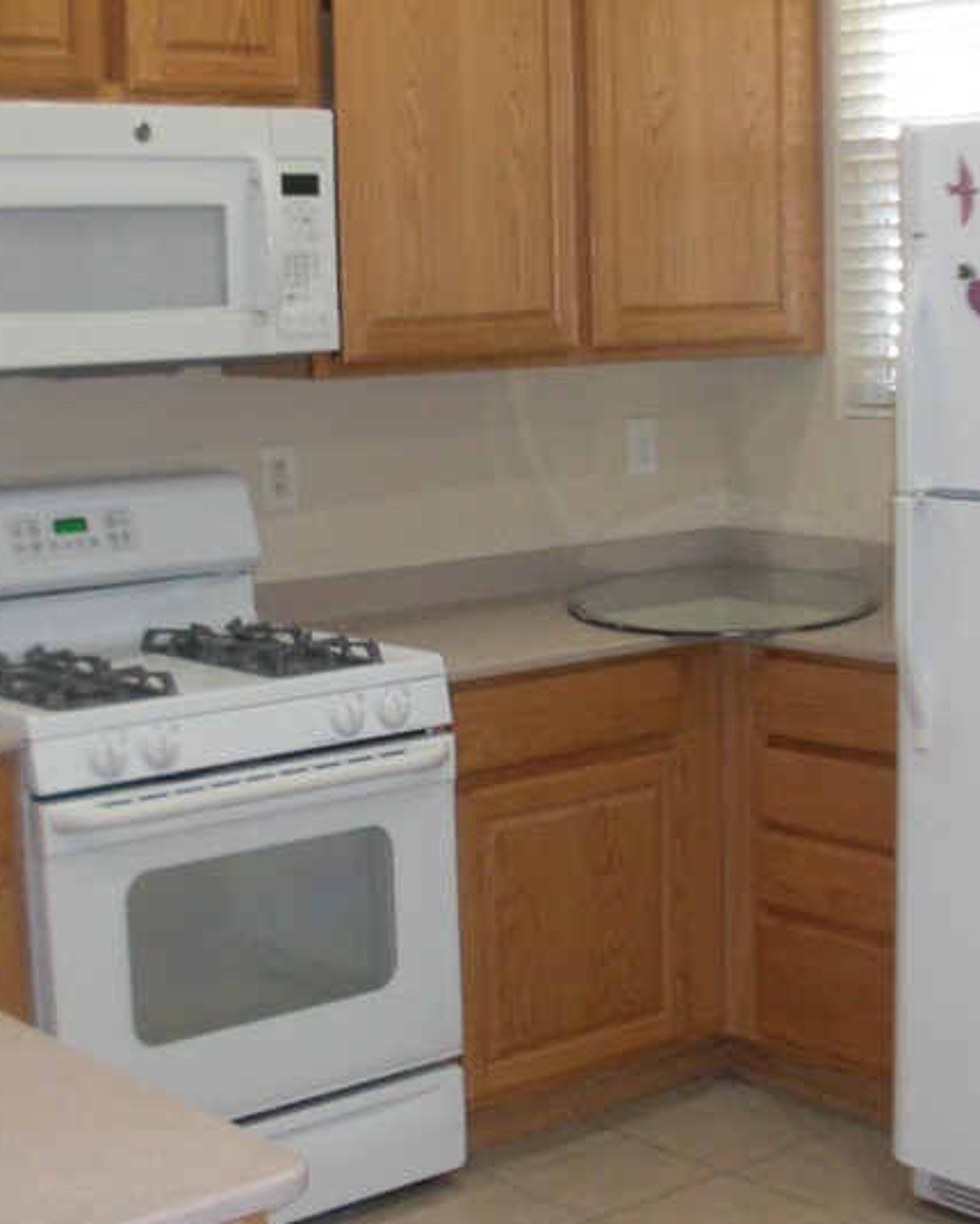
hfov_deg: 22.8
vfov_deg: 28.3
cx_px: 567
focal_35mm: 67
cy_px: 584
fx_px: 2428
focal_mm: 6.3
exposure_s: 1/60
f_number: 2.8
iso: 200
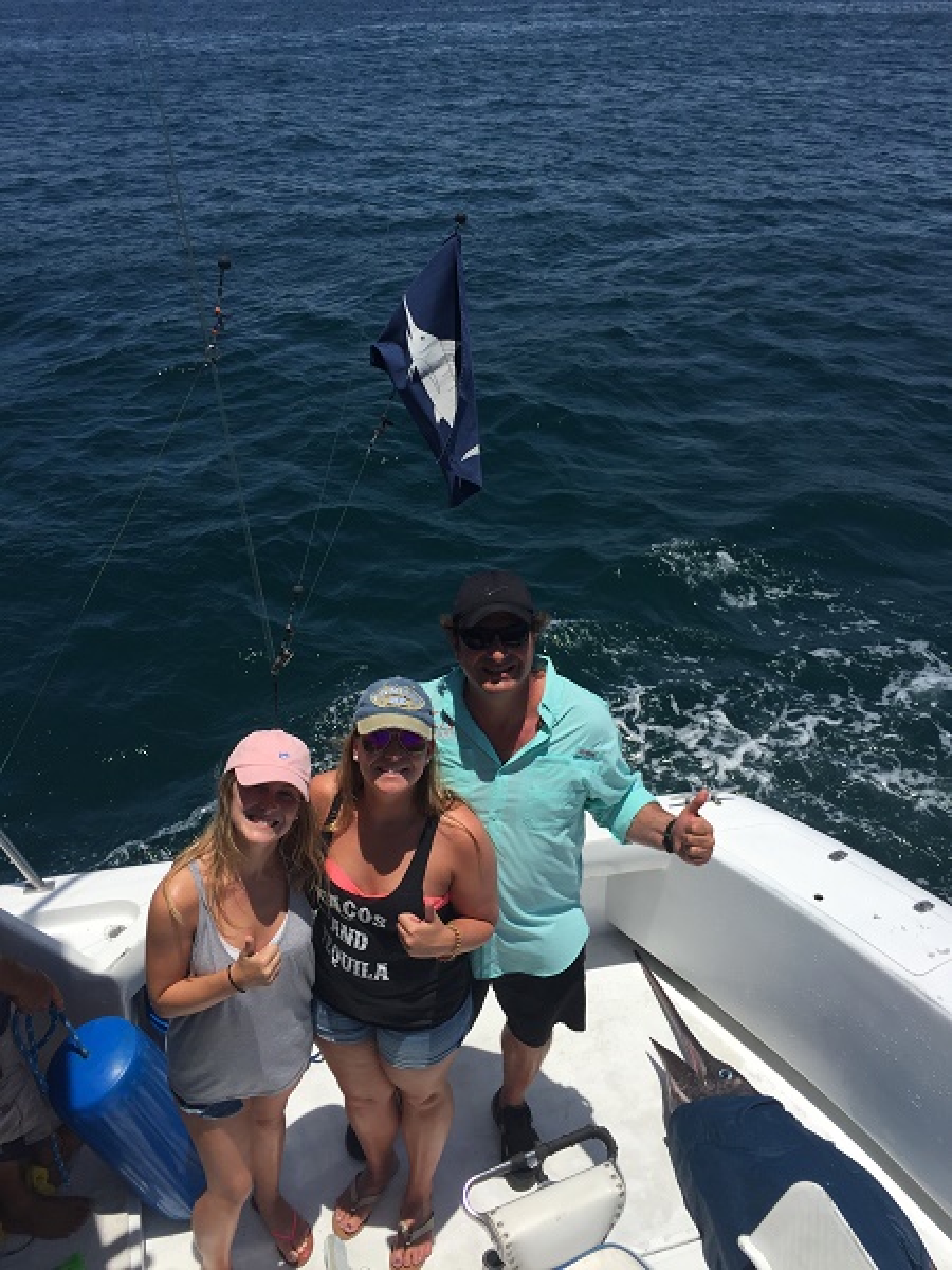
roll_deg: -1.1
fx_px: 1063
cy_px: 635
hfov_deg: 48.2
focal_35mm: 29
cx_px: 476
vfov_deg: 61.7
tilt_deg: -31.7
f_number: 2.2
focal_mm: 4.15
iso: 32
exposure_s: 1/3597
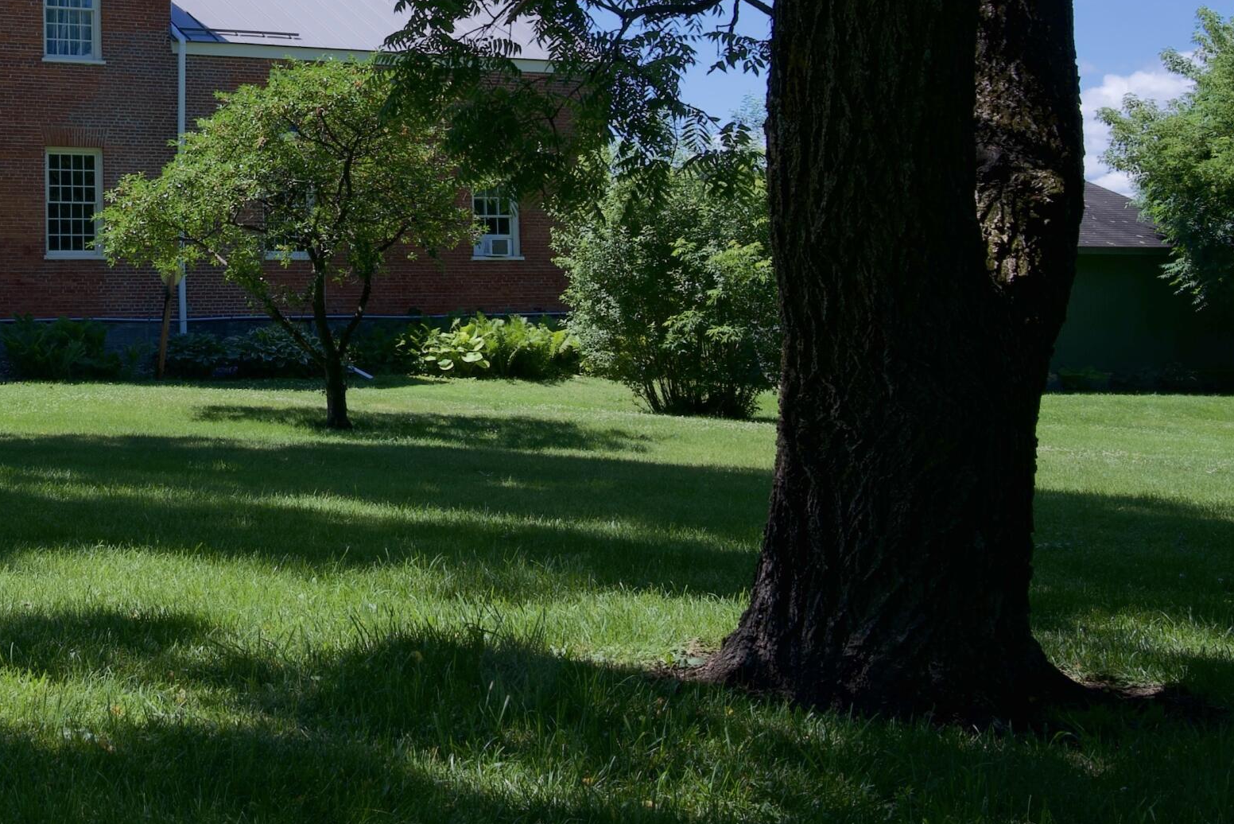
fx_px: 1989
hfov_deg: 32.7
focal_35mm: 58
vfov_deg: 22.9
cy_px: 115
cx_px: 120
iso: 100
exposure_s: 1/50
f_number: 18
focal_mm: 30
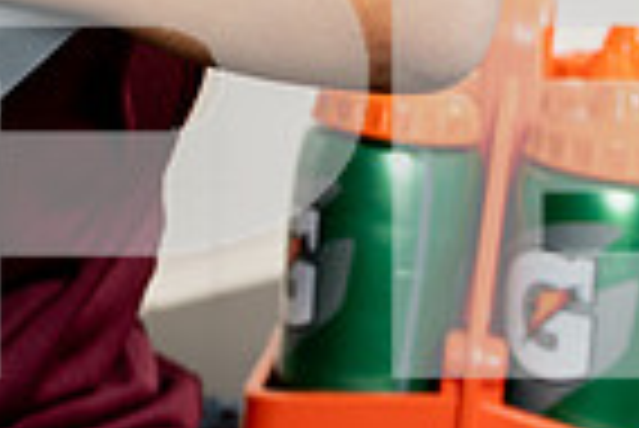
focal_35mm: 176
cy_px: -403
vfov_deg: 7.5
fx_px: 3127
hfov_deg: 11.3
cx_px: -220
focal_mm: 43
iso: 250
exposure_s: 1/250
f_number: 6.3
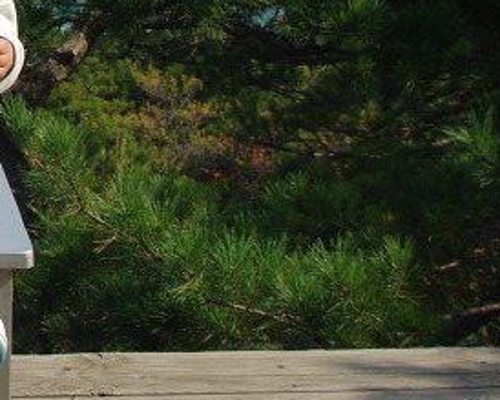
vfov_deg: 13.7
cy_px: -74
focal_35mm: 109
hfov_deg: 16.3
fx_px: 1612
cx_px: -210
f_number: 9.5
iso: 200
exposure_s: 1/250
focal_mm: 21.25
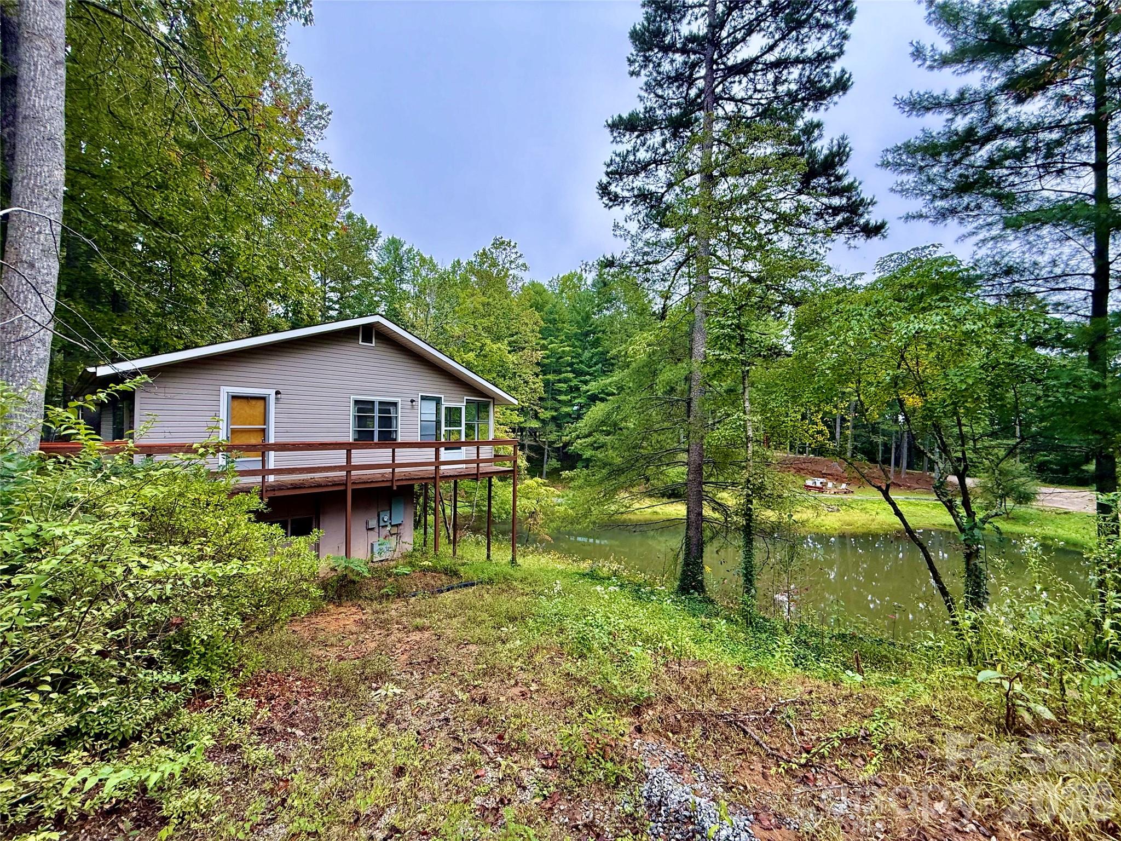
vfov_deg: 85.7
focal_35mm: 14
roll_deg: -0.8
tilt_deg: +0.4
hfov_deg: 102.1
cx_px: 560
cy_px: 420
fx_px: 453
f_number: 2.2
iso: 64
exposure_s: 1/184
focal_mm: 2.22
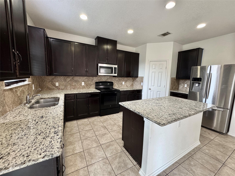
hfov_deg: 102.1
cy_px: 88
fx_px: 95
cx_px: 118
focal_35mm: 14
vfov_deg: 85.7
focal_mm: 2.22
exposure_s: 1/60
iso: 400
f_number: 2.2
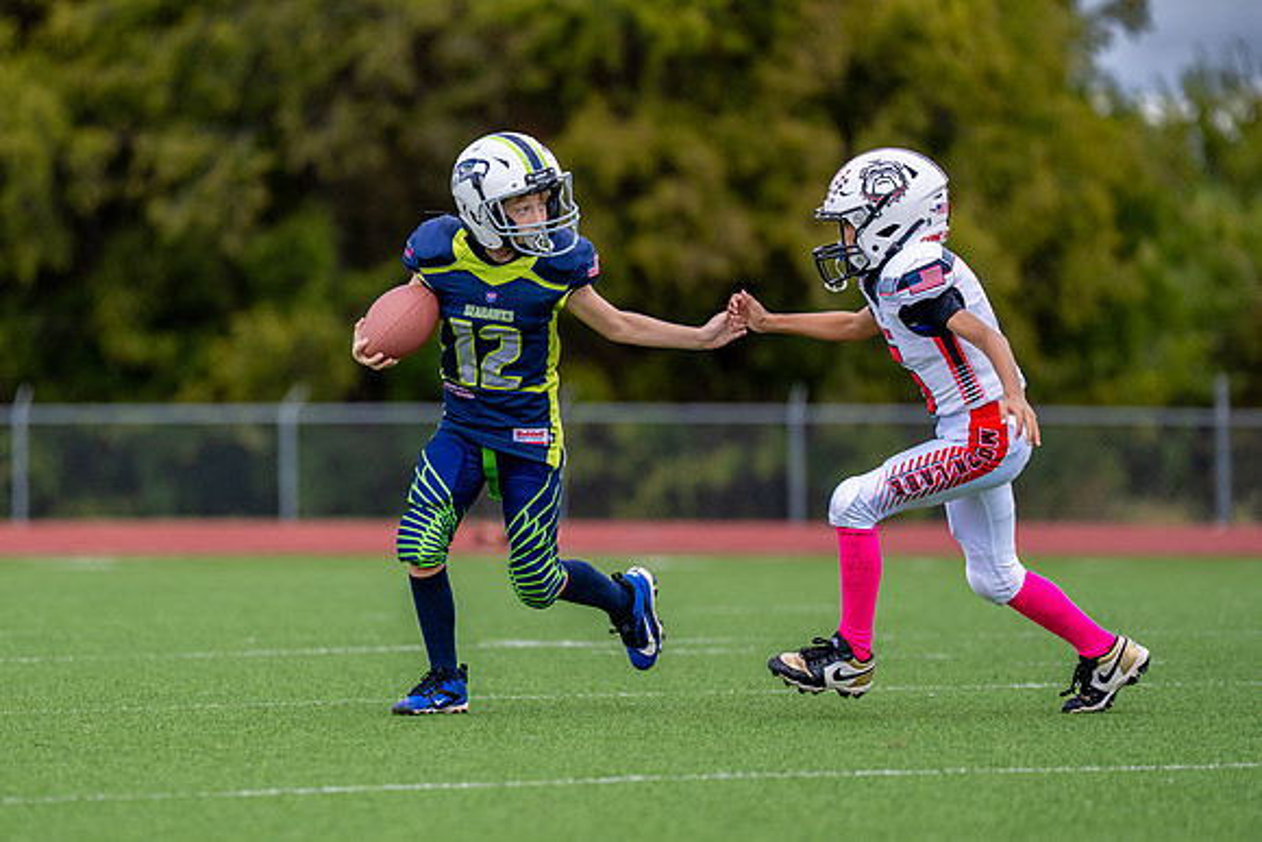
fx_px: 10080
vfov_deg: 4.8
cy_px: 413
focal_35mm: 288
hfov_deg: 7.2
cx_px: 482
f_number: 2.8
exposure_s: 1/3200
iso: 400
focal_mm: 200
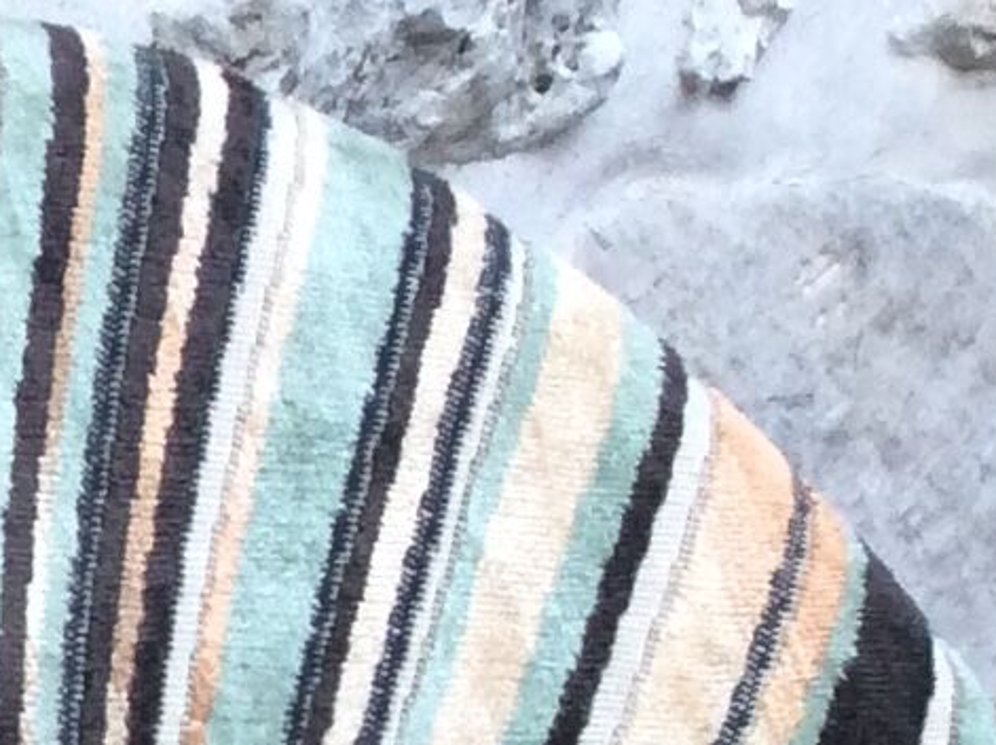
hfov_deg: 9.7
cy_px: 1945
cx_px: -1546
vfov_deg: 7.7
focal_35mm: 176
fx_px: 5058
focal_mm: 3.3
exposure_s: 1/50
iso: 32
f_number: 2.4
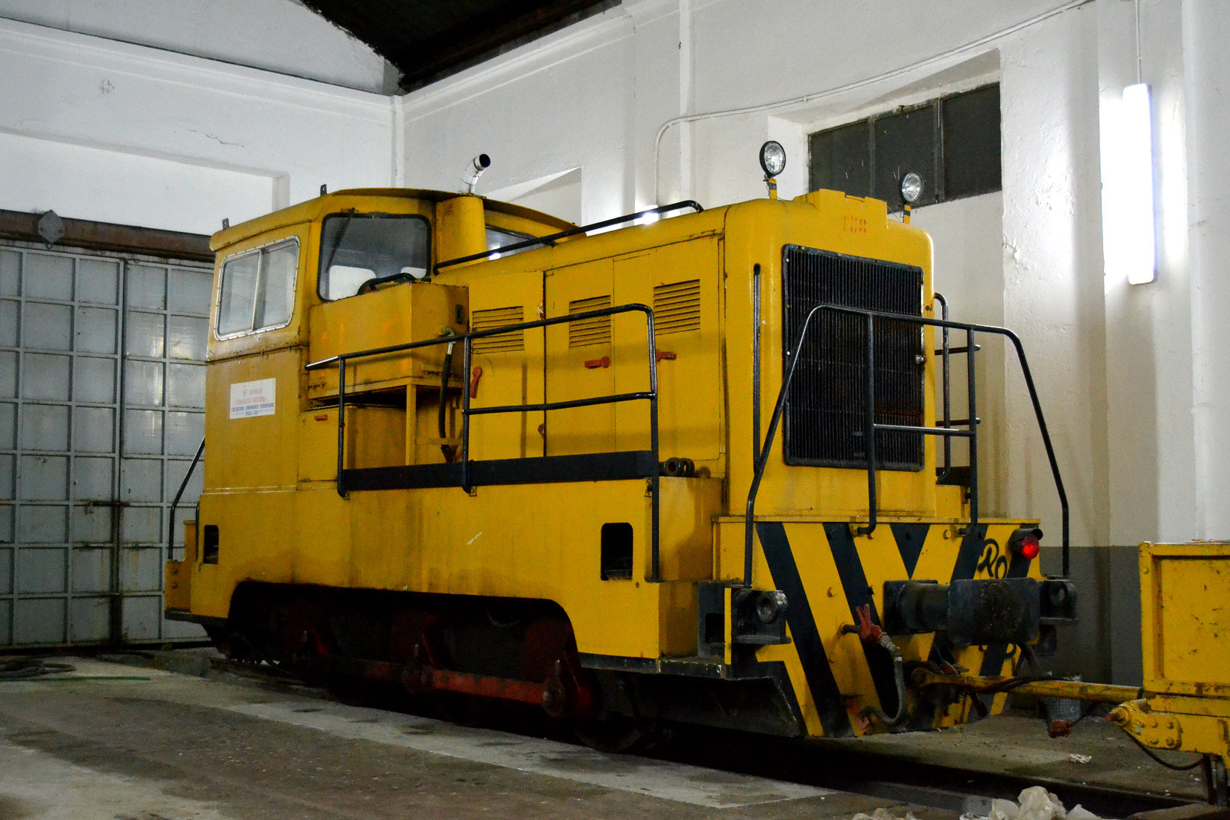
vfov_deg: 29.9
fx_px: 1538
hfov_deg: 43.6
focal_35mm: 45
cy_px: 410
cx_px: 615
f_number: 4.2
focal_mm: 30
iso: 3200
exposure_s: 1/30
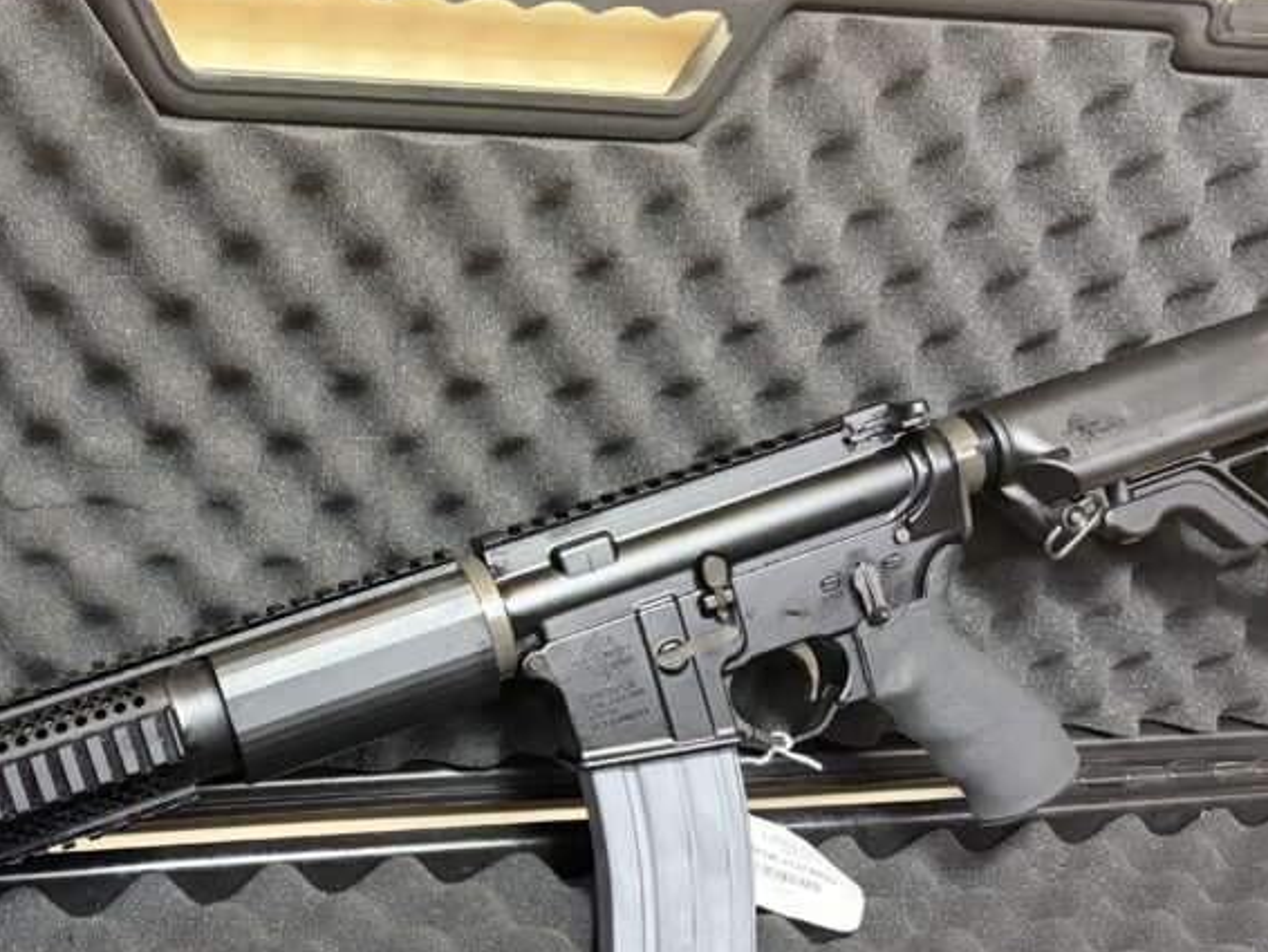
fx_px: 1722
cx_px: 392
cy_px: 652
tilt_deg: -27.5
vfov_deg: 30.6
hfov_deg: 39.8
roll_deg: -6.8
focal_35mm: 47
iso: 320
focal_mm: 5.96
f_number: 1.6
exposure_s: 1/60
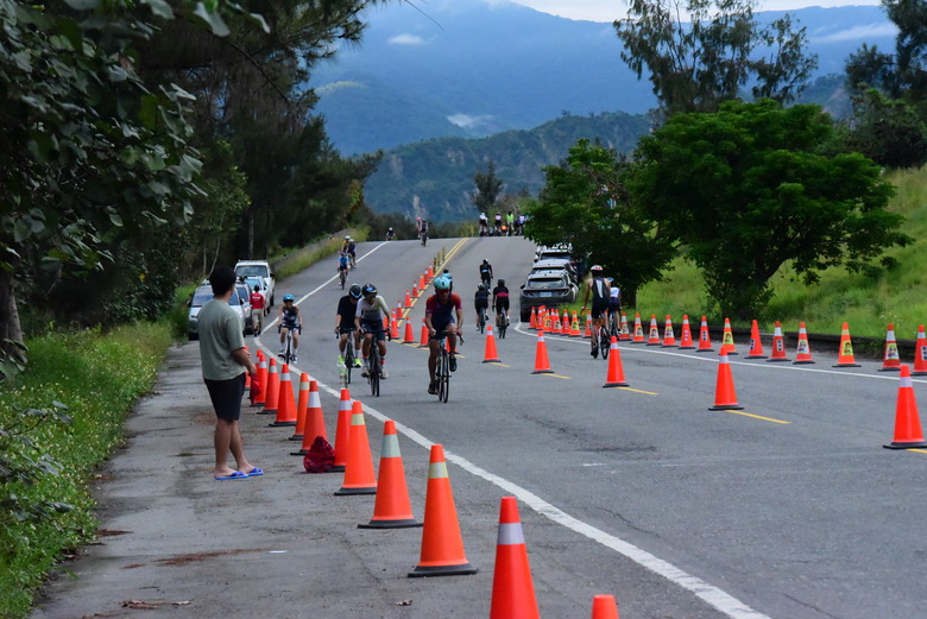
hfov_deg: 14.1
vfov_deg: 9.5
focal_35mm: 145
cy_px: 310
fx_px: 3736
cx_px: 464
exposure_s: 1/4000
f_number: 11
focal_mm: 145
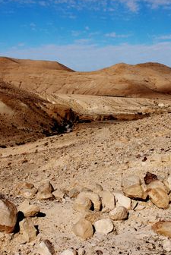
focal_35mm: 64
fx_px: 455
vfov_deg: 31.3
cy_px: 100
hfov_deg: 21.3
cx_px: 88
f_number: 11
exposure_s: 1/500
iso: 200
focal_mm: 28
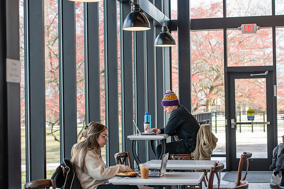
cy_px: 94
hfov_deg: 24.8
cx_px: 142
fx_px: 647
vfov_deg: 16.7
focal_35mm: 82
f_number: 3.5
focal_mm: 82
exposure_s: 1/320
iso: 500
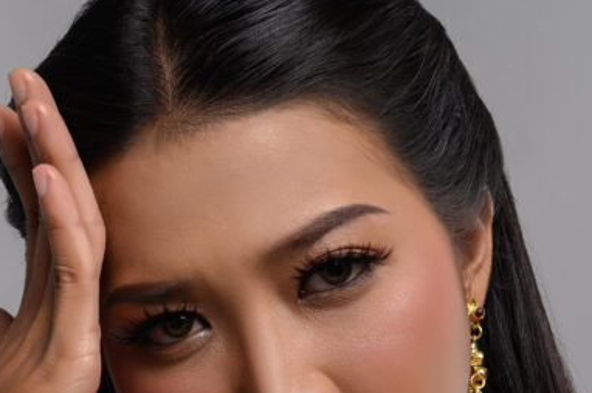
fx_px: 2202
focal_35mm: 134
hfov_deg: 15.2
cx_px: 116
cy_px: 496
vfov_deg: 10.0
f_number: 8
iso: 100
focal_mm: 50
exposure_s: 1/160
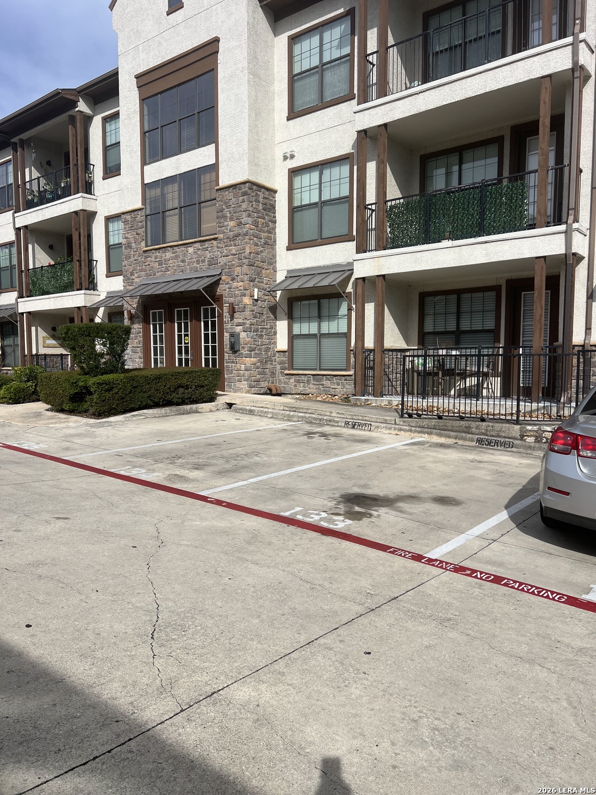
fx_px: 597
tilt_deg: -2.5
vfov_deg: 67.3
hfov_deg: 53.1
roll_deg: +1.2
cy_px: 398
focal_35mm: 26
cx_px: 298
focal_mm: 5.7
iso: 50
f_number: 1.5
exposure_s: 1/6993
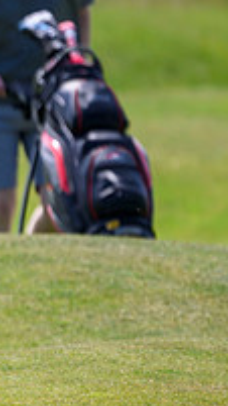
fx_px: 21236
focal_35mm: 1975
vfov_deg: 1.1
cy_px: 210
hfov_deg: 0.6
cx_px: -437
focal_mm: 560
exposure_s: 1/3200
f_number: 4
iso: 500
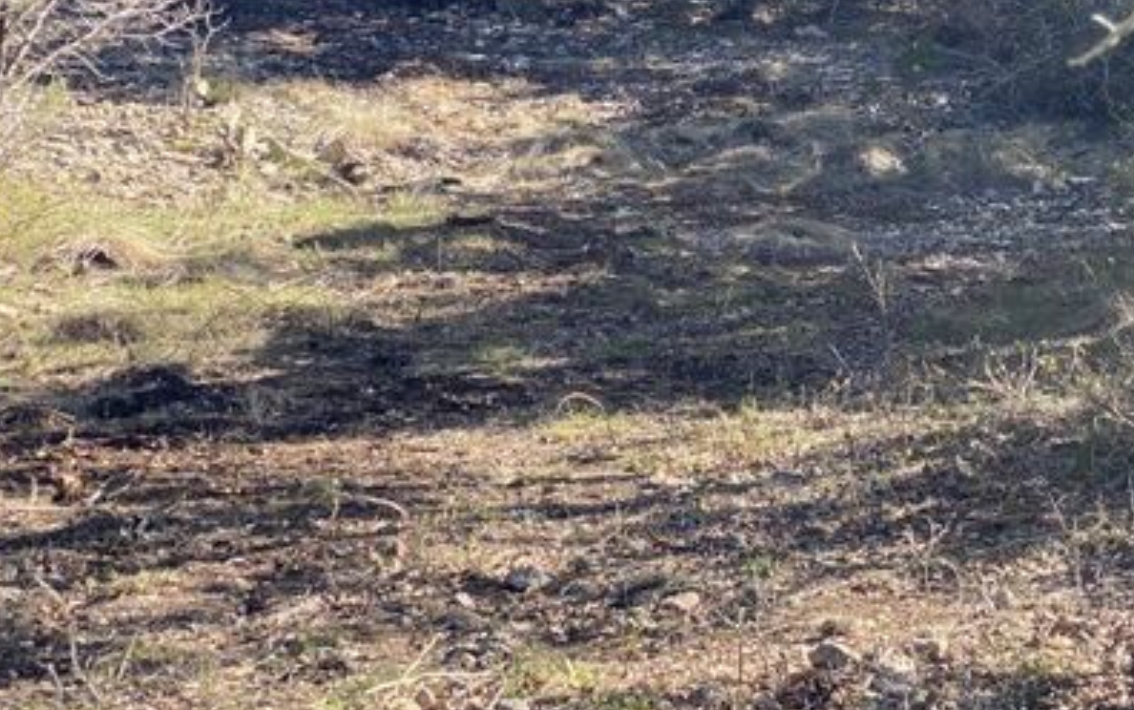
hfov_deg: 23.0
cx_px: 879
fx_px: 2752
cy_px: 149
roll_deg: +0.8
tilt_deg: -2.2
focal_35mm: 89
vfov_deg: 14.6
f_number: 2
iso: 20
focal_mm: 6
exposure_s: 1/189
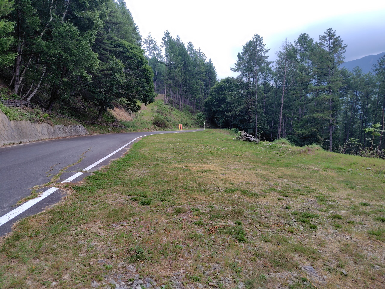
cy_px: 144
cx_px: 192
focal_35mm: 23
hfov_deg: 73.9
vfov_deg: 58.9
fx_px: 256
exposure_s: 1/100
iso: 108
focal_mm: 5.6
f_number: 1.9
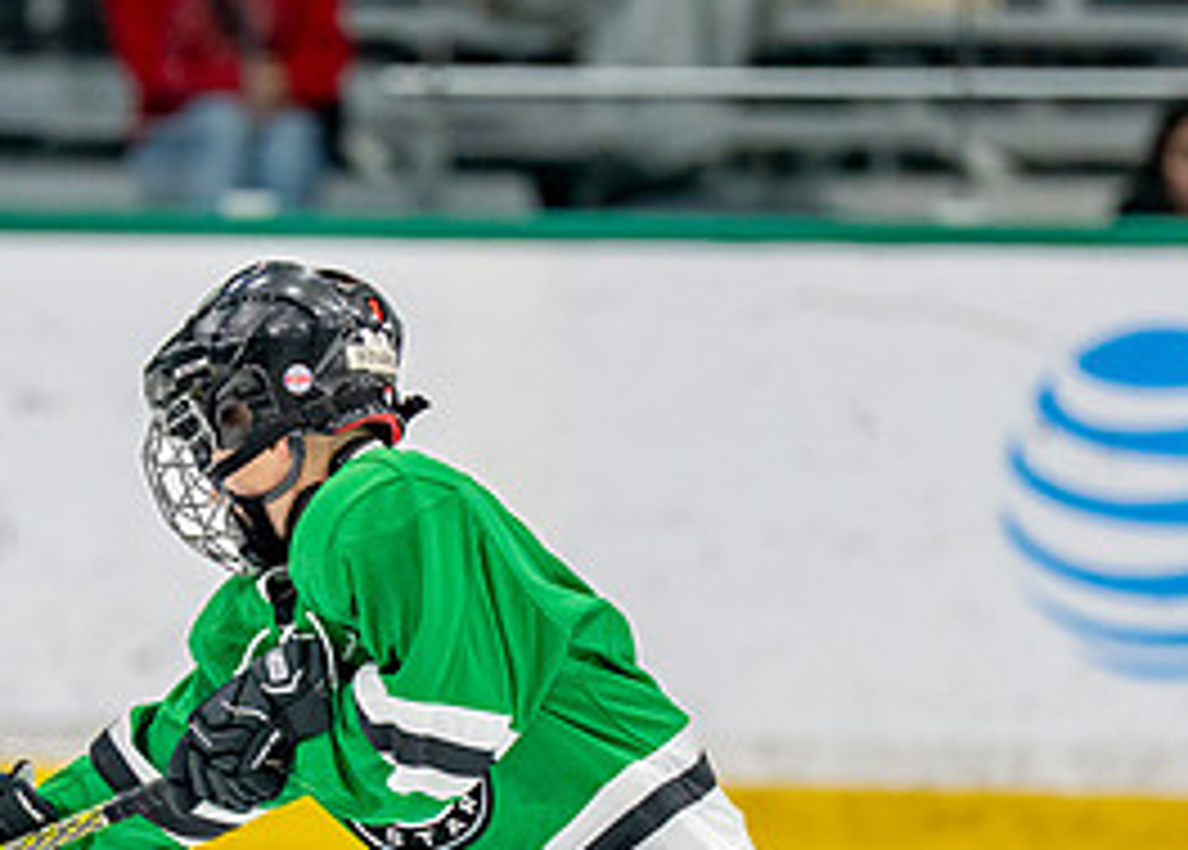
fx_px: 18875
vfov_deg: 2.6
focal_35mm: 559
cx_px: 542
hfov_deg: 3.6
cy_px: 727
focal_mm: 194
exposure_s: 1/1250
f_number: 2.8
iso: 1000
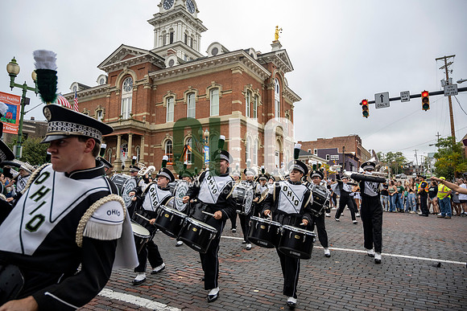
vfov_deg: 53.2
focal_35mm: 24
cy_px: 156
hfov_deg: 73.7
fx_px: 311
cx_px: 234
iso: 800
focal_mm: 24
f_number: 4
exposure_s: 1/1600
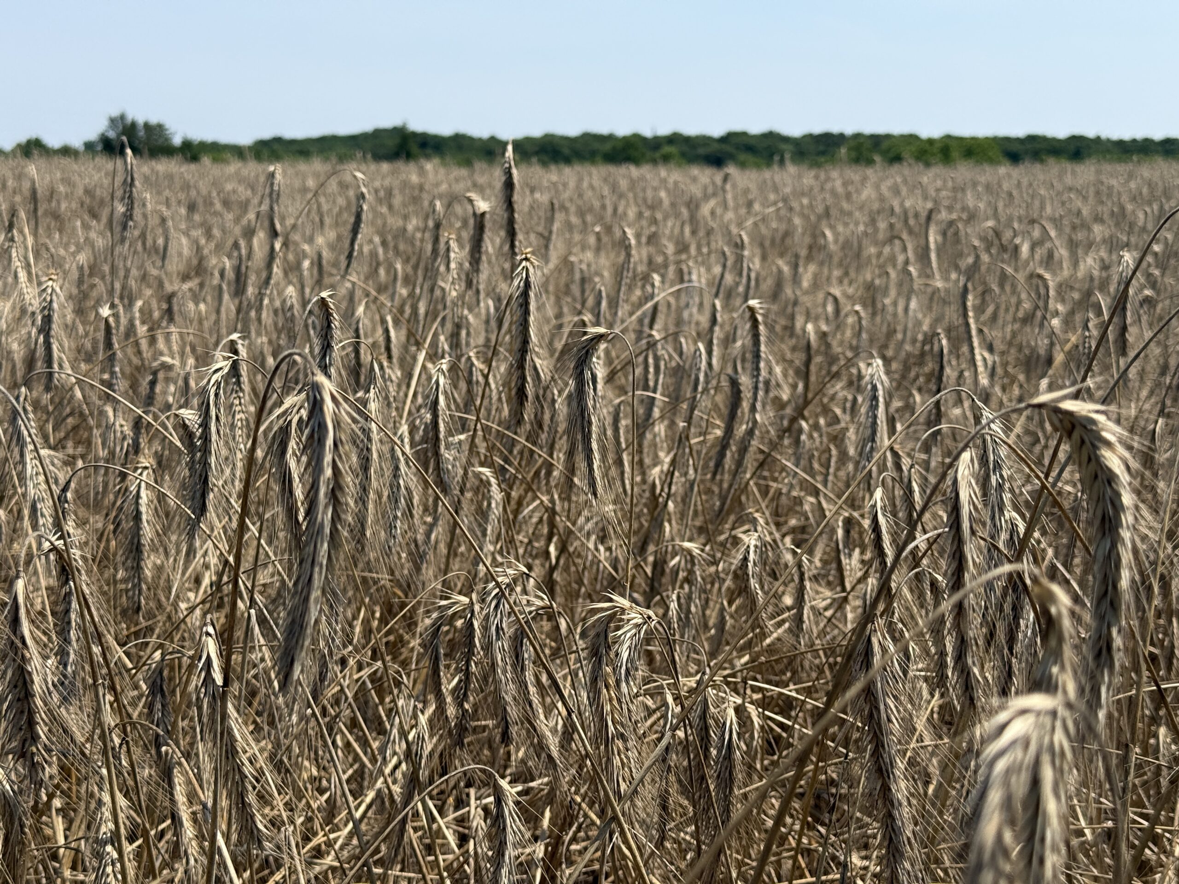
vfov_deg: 30.3
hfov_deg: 39.7
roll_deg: -0.9
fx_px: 1635
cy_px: 442
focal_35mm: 48
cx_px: 590
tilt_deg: -7.3
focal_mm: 6.76
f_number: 1.78
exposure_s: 1/3891
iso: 64
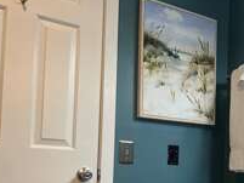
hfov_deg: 39.4
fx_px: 324
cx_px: 199
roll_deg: -1.0
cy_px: 155
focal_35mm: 46
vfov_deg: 30.5
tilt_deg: +1.9
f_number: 1.5
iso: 125
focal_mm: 5.7
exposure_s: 1/120
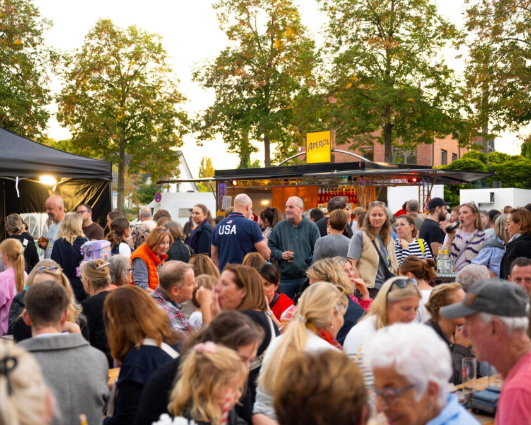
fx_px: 754
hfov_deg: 38.8
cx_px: 265
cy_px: 215
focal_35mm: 48
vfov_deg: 31.5
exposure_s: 1/160
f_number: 2.8
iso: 500
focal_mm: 42
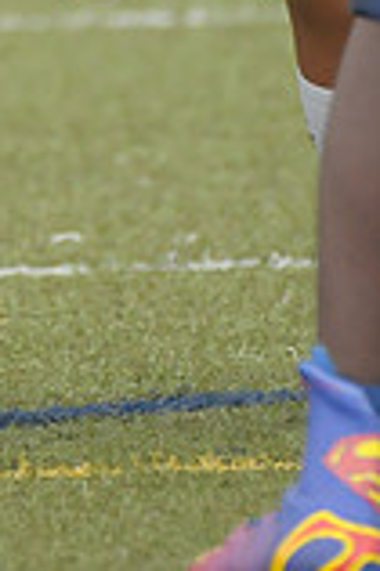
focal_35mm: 1655
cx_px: 52
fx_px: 26260
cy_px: -304
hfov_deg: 0.8
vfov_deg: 1.2
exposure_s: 1/3200
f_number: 4
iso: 1600
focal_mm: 300
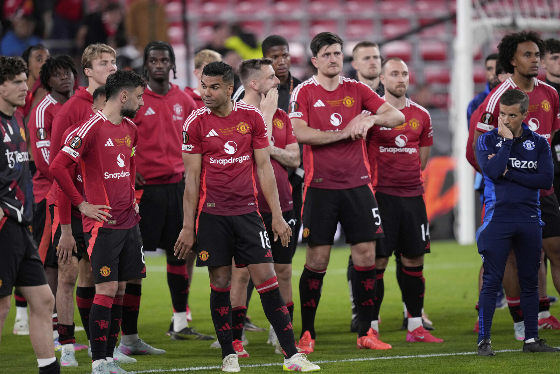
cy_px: 187
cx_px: 280
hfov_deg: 5.2
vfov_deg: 3.4
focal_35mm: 400
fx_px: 6222
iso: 2500
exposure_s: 1/2000
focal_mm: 400
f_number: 2.8
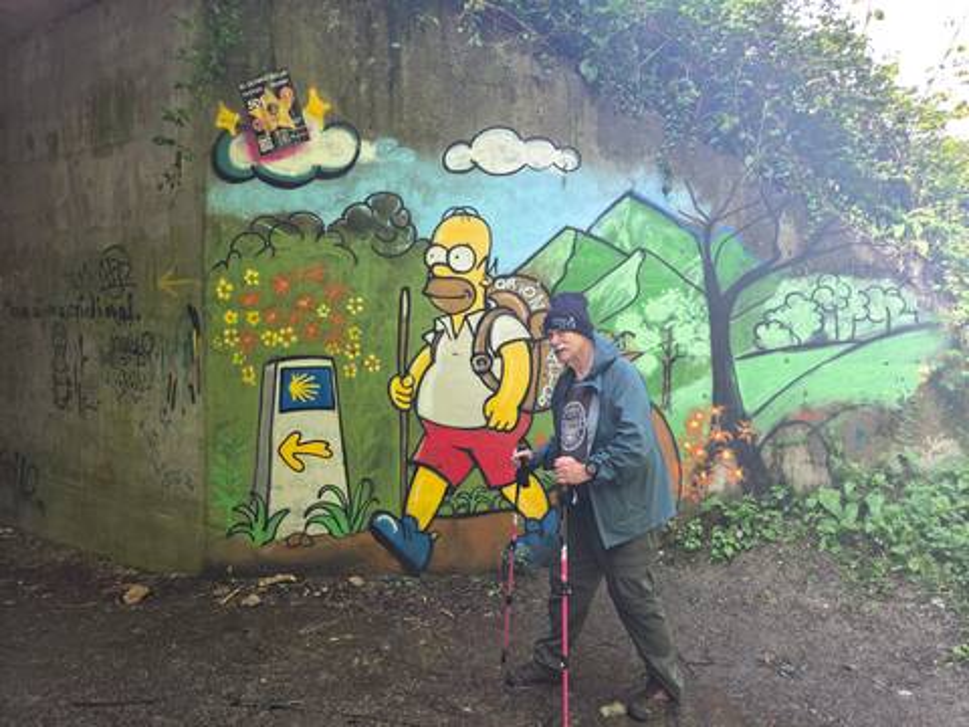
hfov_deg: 73.9
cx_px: 484
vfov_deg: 58.9
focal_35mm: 23
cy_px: 364
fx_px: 644
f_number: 1.8
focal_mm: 5.4
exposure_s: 1/180
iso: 100
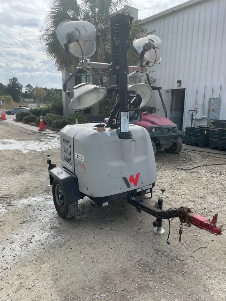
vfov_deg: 67.3
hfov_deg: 53.1
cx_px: 113
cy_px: 150
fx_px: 226
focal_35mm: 26
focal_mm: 4.2
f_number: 1.6
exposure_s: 1/2564
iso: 50
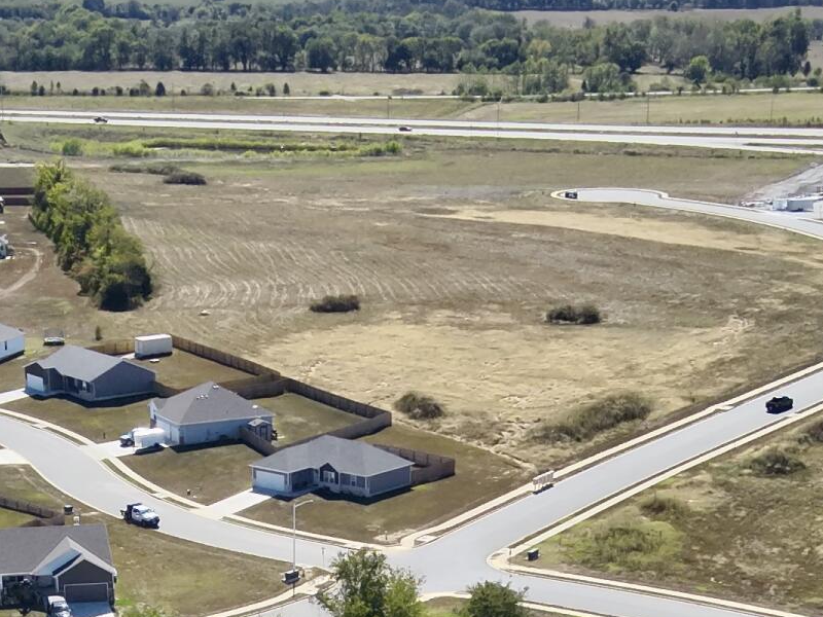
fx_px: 2140
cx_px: 357
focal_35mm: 90
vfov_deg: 15.1
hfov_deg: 21.8
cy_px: 947
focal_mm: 4.4
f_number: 2.8
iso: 100
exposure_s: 1/1250
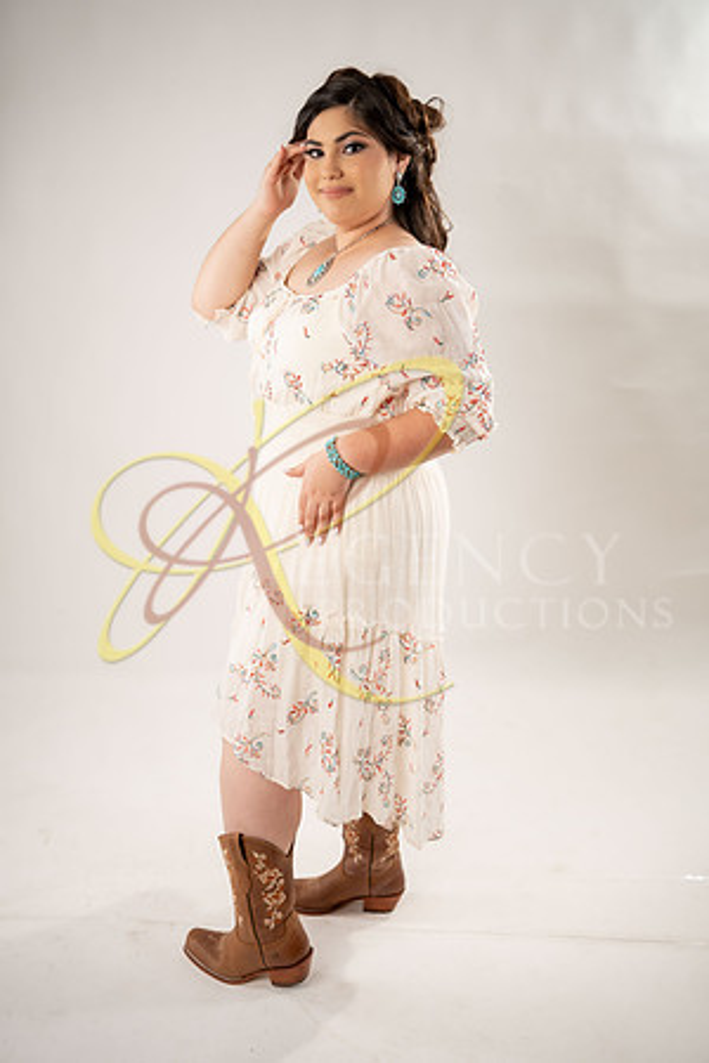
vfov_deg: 51.9
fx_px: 1093
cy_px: 532
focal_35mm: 37
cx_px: 354
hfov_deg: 35.9
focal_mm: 37
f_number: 2.5
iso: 250
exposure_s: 1/400
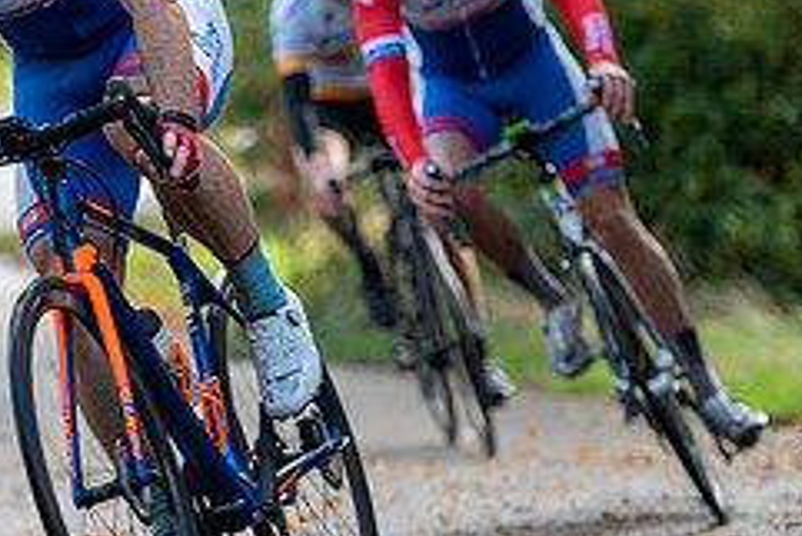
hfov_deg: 6.8
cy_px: -38
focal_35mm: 301
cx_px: 80
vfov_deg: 4.6
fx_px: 6709
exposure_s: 1/320
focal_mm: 125
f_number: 3.2
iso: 200
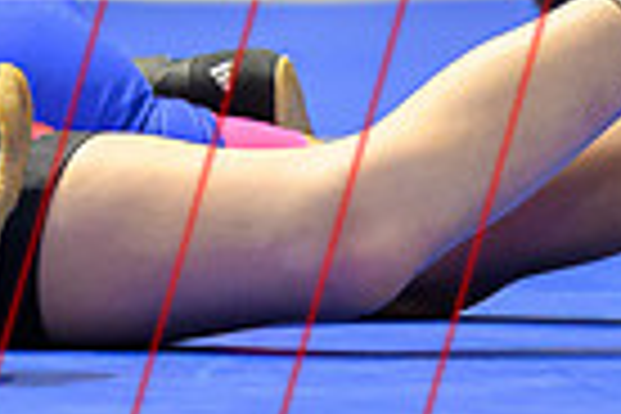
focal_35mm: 1306
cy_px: 65
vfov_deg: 1.1
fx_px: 22527
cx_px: -592
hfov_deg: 1.6
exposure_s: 1/800
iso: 4000
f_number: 2.8
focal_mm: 200
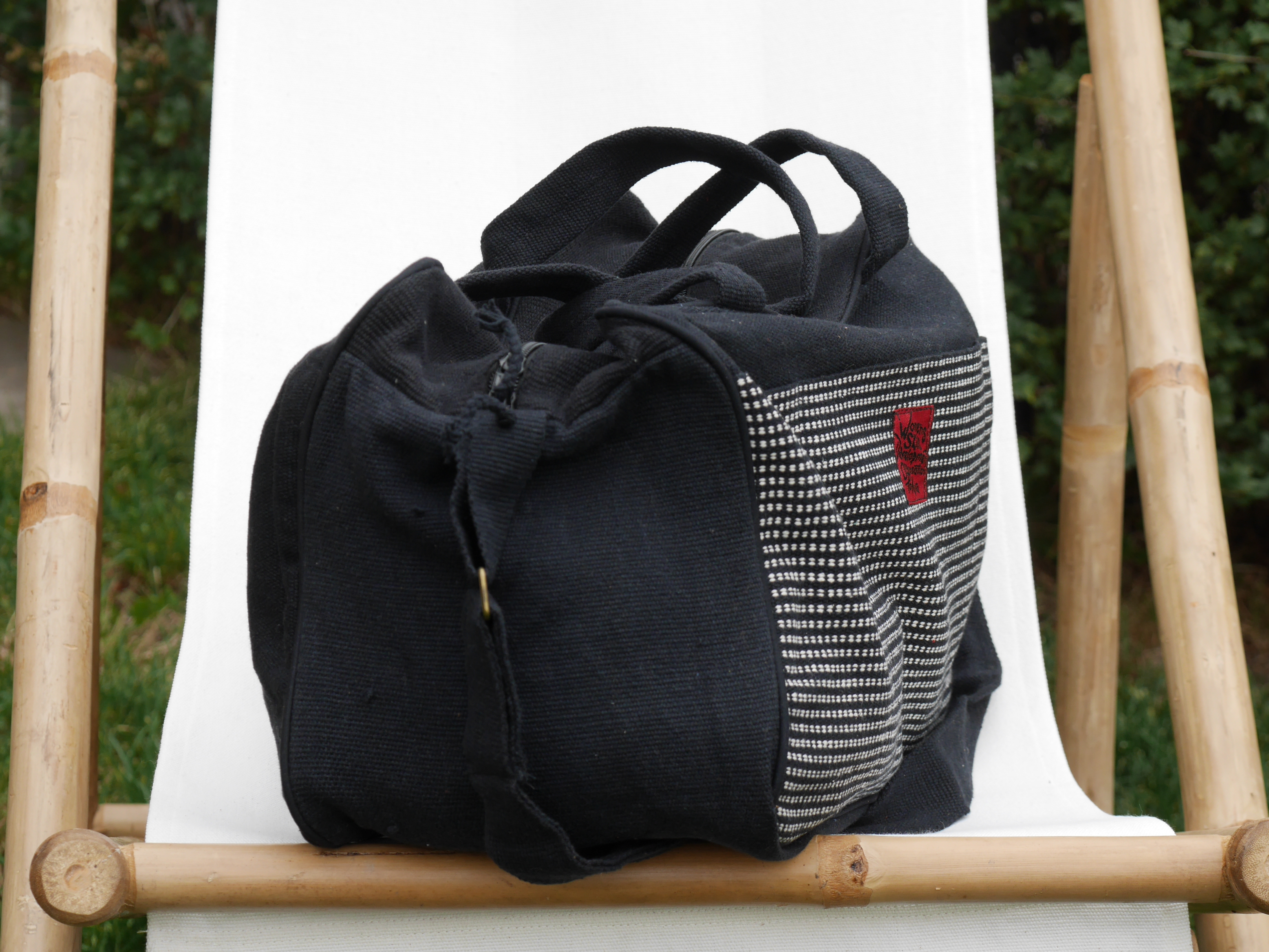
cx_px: 634
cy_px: 476
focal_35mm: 114
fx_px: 4179
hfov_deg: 17.3
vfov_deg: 13.0
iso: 320
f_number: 6.3
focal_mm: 57
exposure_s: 1/125
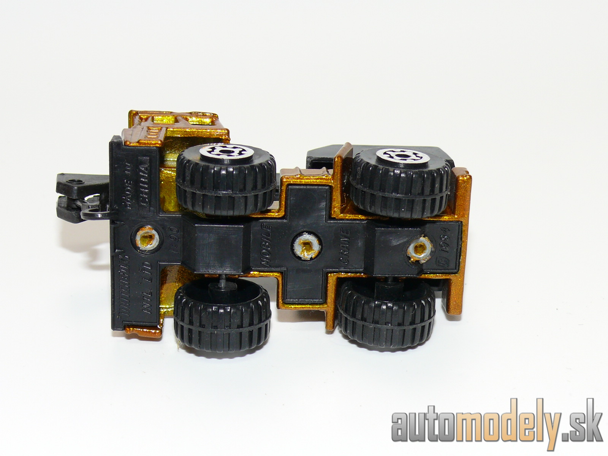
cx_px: 304
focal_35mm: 81
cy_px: 228
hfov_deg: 24.1
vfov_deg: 18.2
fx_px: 1423
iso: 100
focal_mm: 11.8
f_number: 4
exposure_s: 1/30
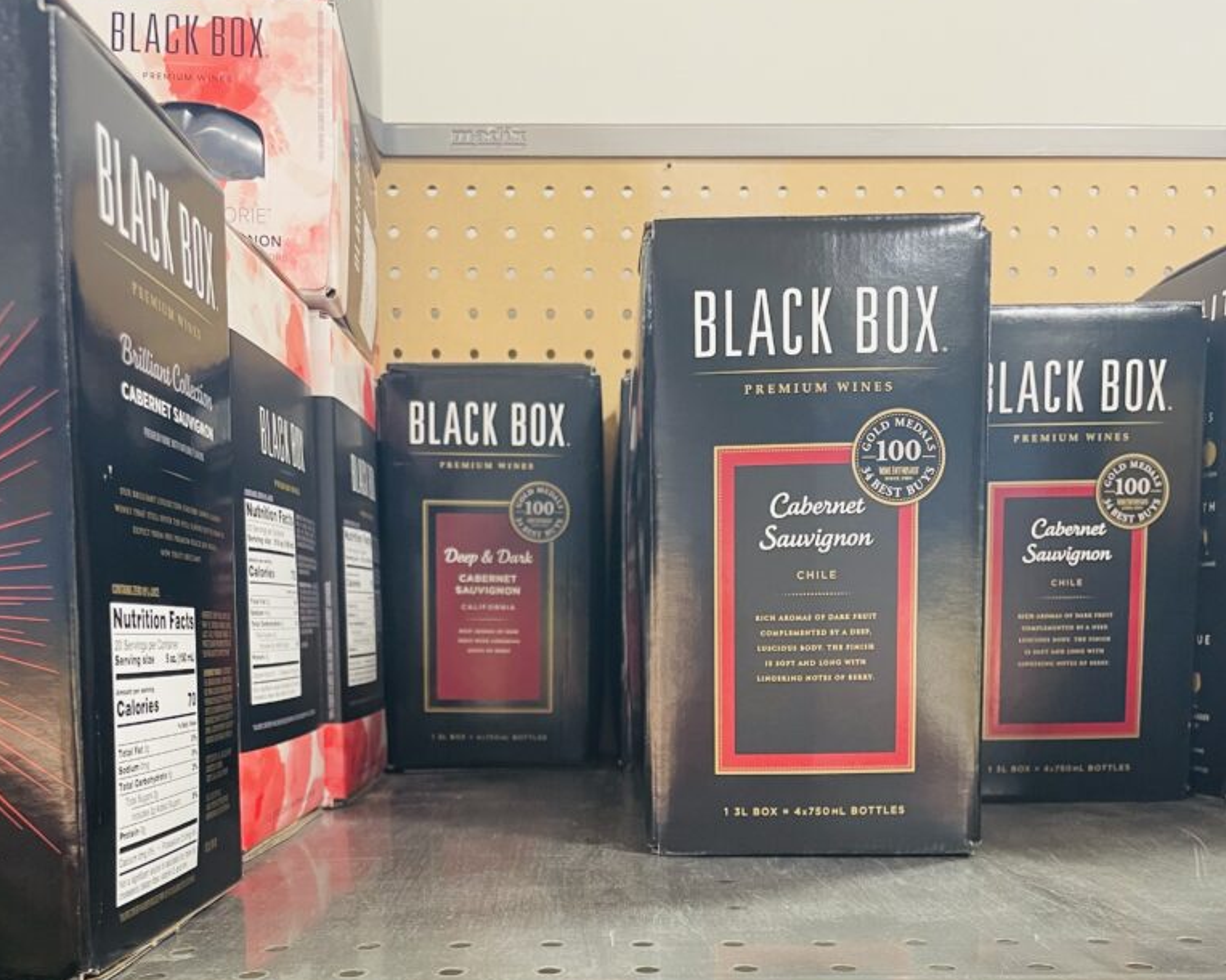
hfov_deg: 52.8
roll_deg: +0.2
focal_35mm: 34
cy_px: 747
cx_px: 611
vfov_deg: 41.9
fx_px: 1234
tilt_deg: -5.0
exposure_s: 1/60
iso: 200
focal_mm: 4.2
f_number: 1.6
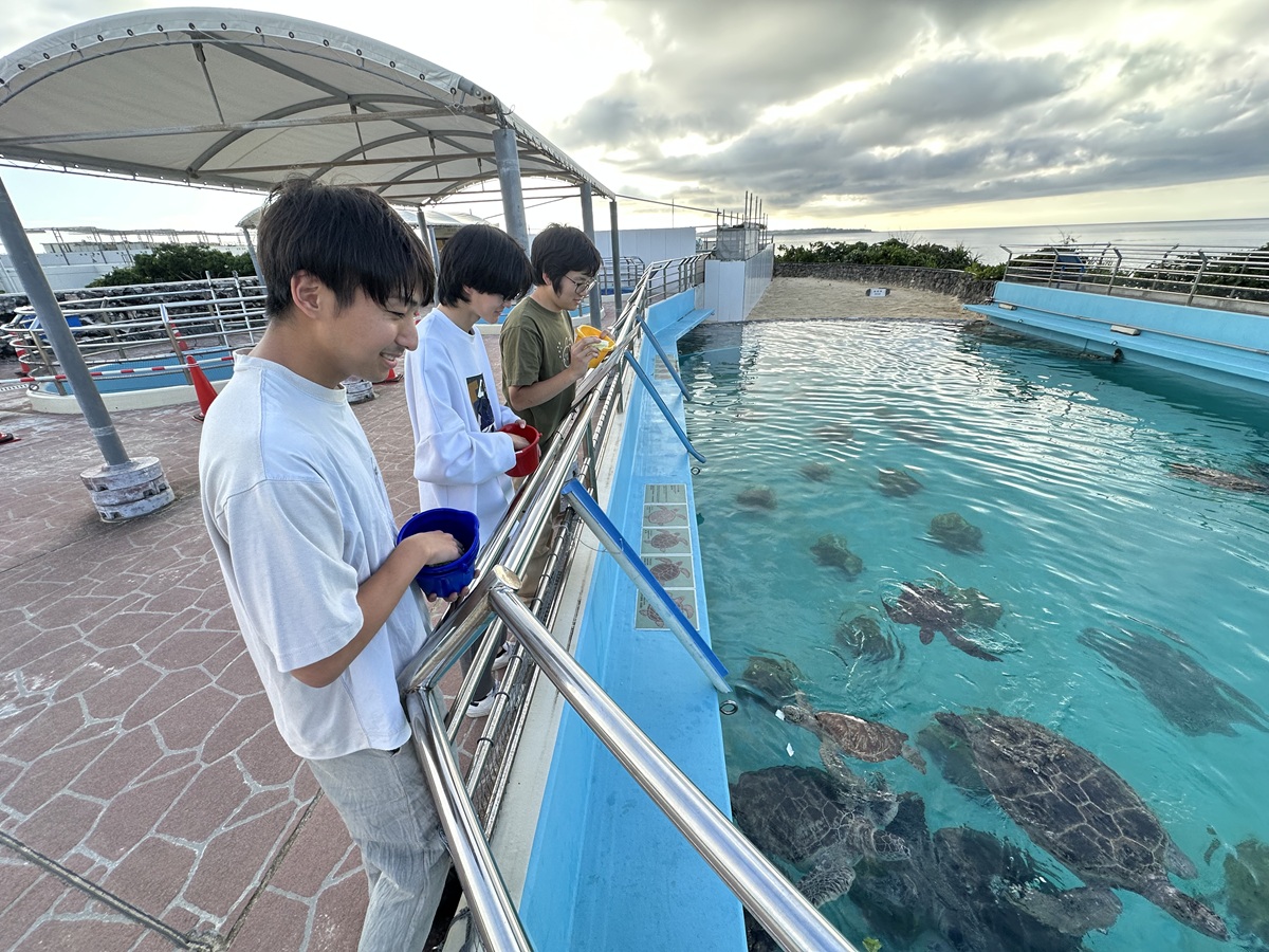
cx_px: 634
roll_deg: +2.9
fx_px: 513
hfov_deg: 102.1
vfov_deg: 85.7
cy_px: 476
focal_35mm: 14
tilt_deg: -24.3
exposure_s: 1/304
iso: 40
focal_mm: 2.22
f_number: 2.2
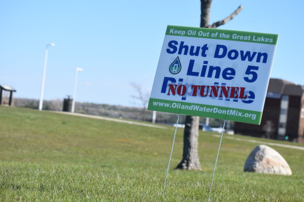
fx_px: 1013
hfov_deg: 17.1
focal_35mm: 120
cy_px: 101
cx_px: 152
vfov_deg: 11.4
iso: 200
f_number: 7.1
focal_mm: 80
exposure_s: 1/800
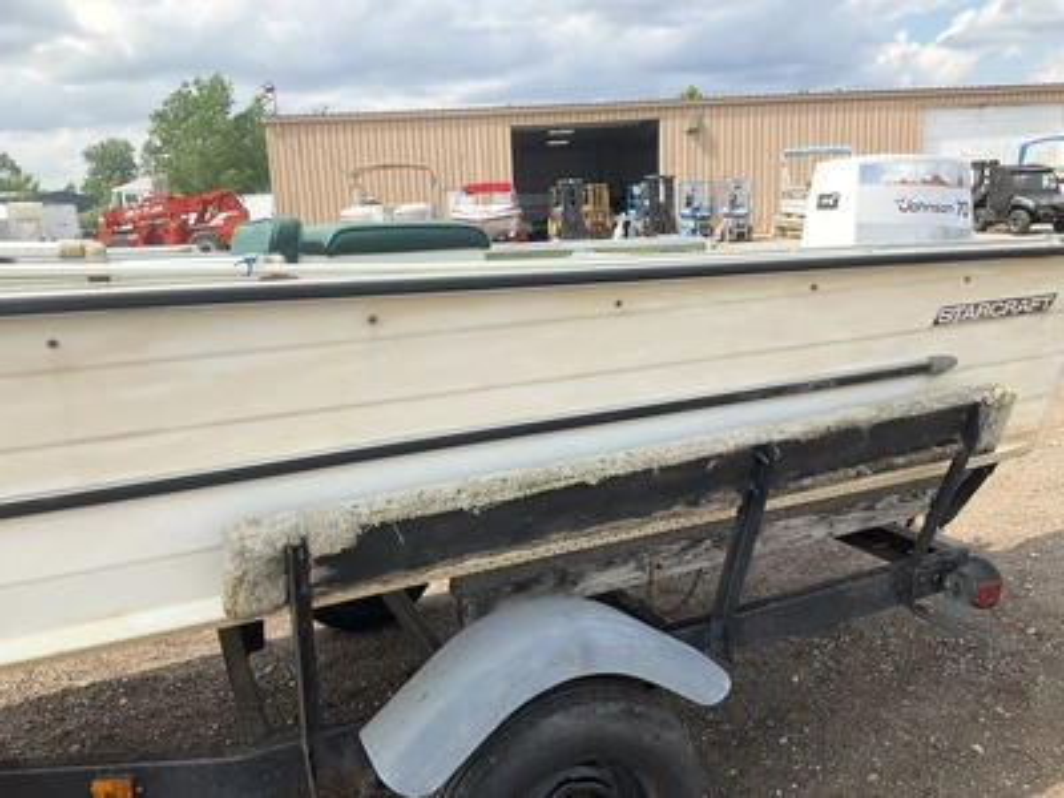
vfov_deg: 48.2
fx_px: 891
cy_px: 399
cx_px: 532
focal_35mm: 29
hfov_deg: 61.7
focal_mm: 3
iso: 25
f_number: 1.8
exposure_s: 1/1121
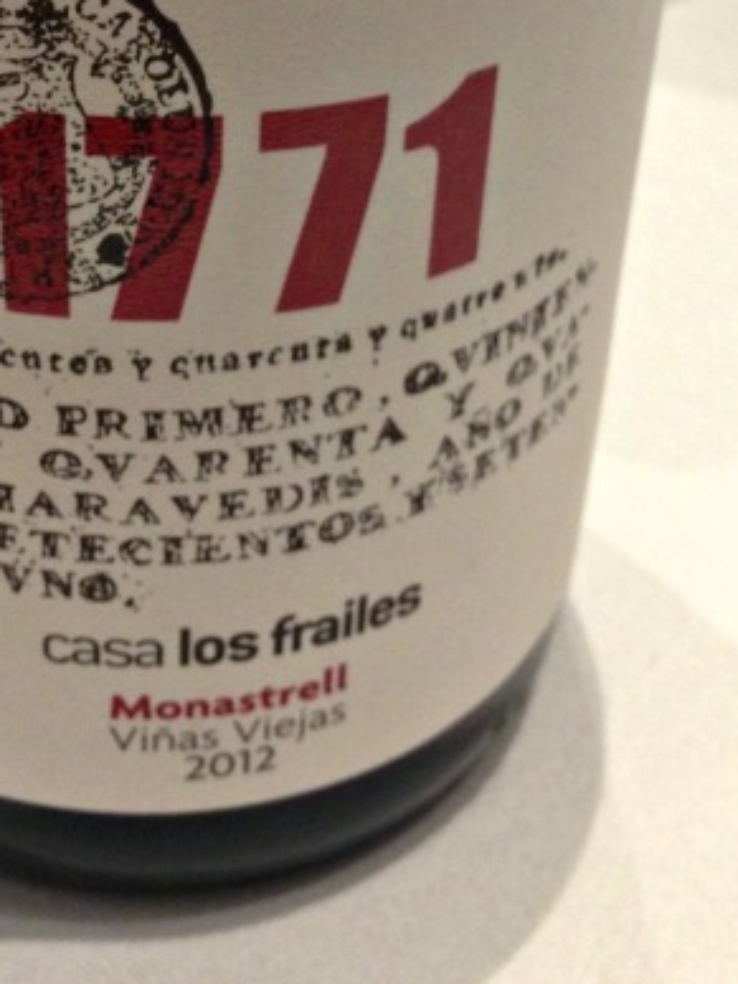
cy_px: 167
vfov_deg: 27.9
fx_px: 1933
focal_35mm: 68
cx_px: 190
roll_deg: -0.2
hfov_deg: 21.4
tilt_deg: -31.7
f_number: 2.4
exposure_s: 1/20
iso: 160
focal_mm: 4.12
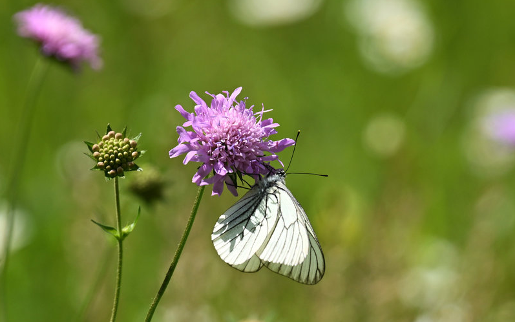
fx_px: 4309
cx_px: 257
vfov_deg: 4.3
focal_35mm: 307
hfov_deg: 6.8
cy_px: 160
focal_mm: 300
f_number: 8
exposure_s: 1/320
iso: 140
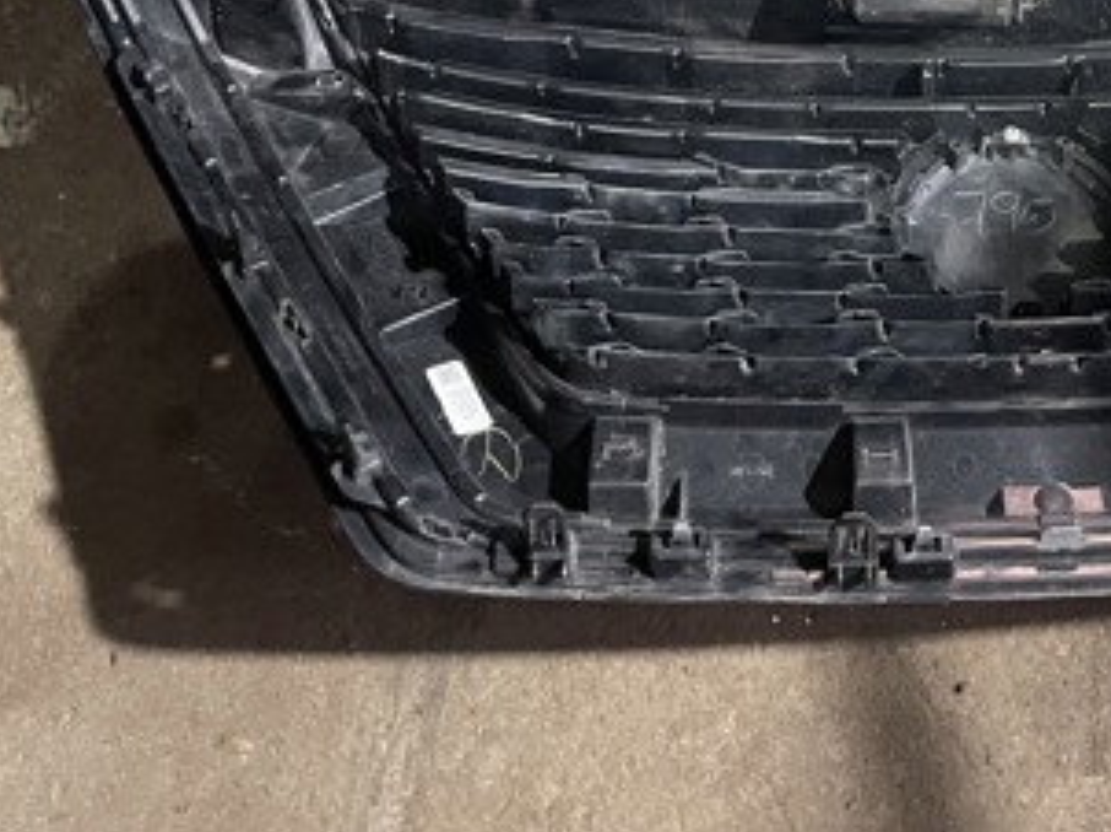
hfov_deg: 34.9
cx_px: 909
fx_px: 1700
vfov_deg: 25.8
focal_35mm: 53
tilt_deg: -66.1
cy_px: -39
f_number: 1.6
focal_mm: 5.1
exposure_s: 1/33
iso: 400
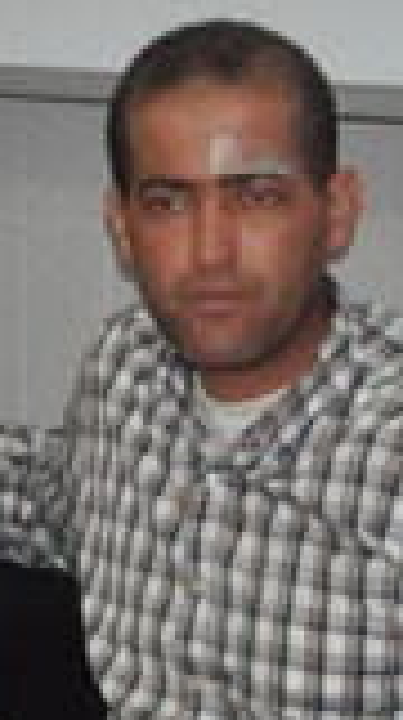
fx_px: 3340
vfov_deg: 12.3
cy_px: 409
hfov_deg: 6.8
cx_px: -188
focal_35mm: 175
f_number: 4
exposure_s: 1/60
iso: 800
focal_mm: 28
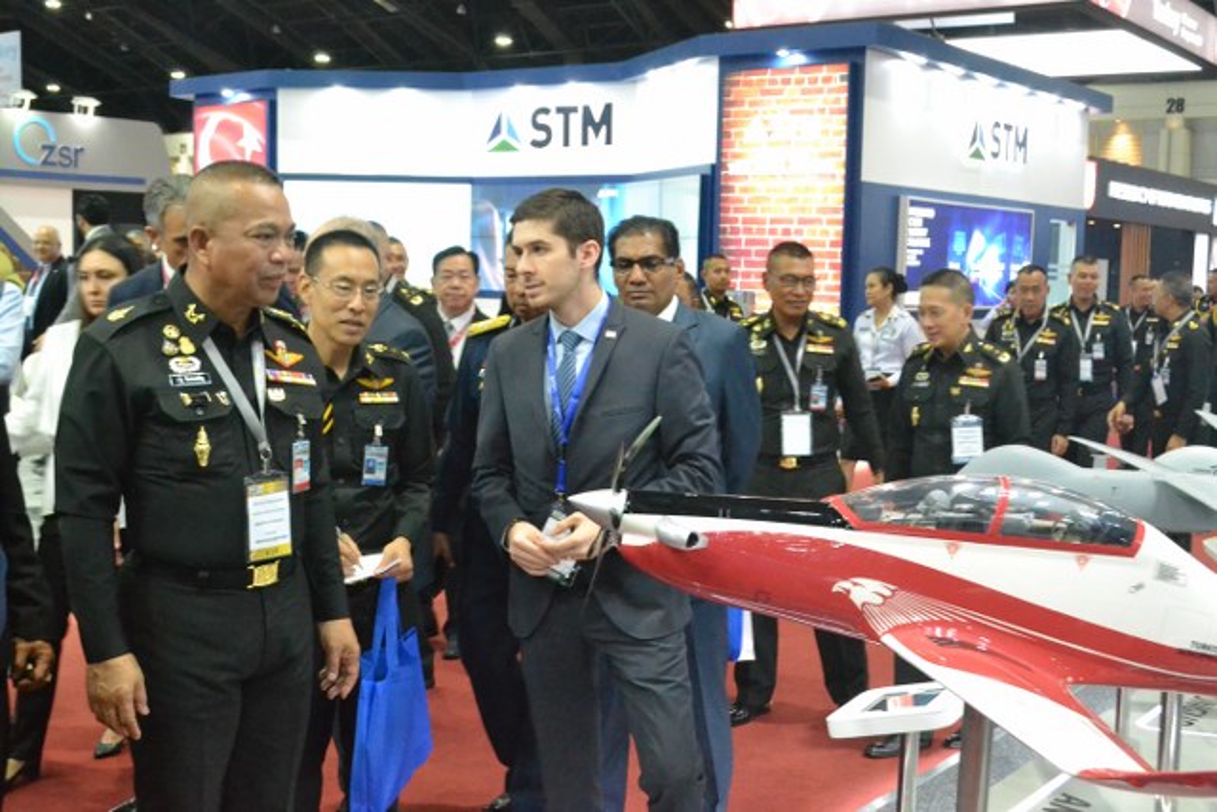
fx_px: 1521
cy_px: 406
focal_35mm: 45
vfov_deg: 29.9
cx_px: 608
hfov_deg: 43.6
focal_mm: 30
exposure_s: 1/80
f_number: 5.6
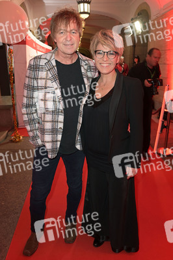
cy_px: 130
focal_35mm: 24
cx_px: 86
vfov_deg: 73.8
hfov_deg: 53.1
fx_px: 173
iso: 1000
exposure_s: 1/50
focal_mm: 24
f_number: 5.6
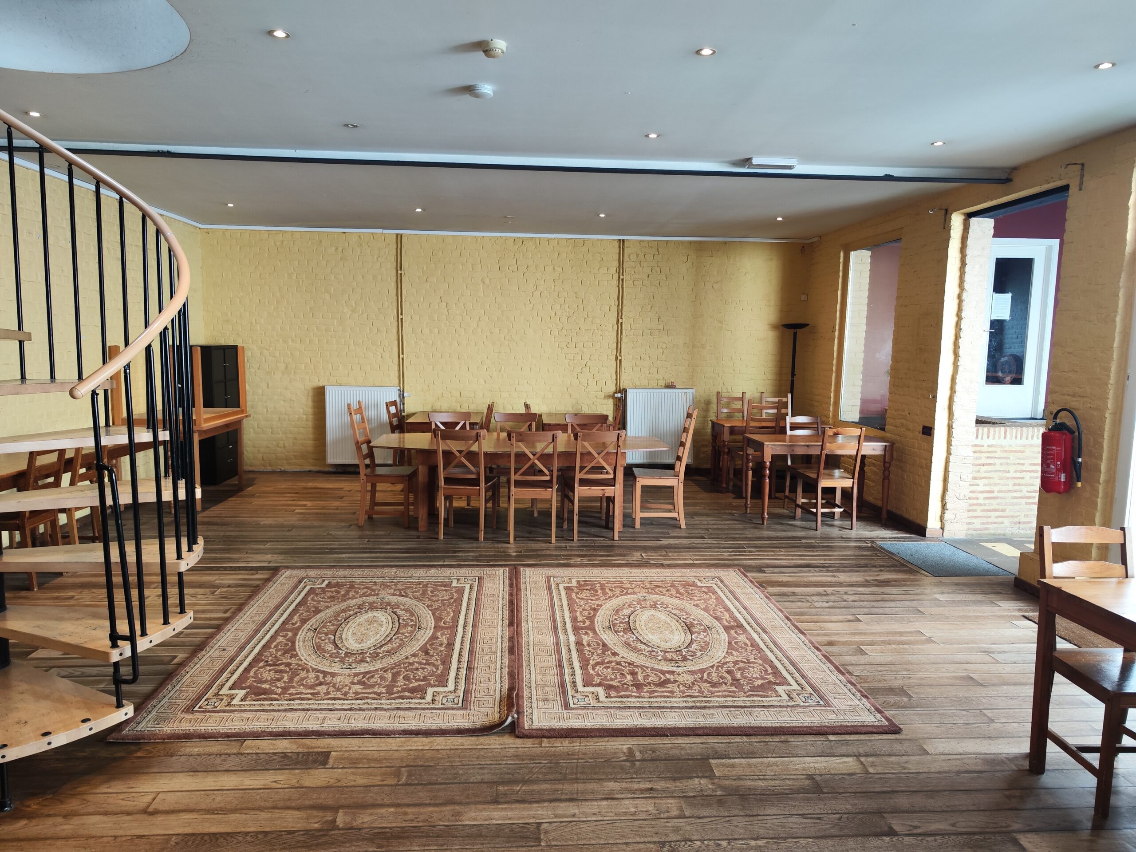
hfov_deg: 73.9
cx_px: 568
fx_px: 755
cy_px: 426
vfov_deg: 58.9
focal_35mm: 23
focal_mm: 7.01
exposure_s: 1/100
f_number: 1.69
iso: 576
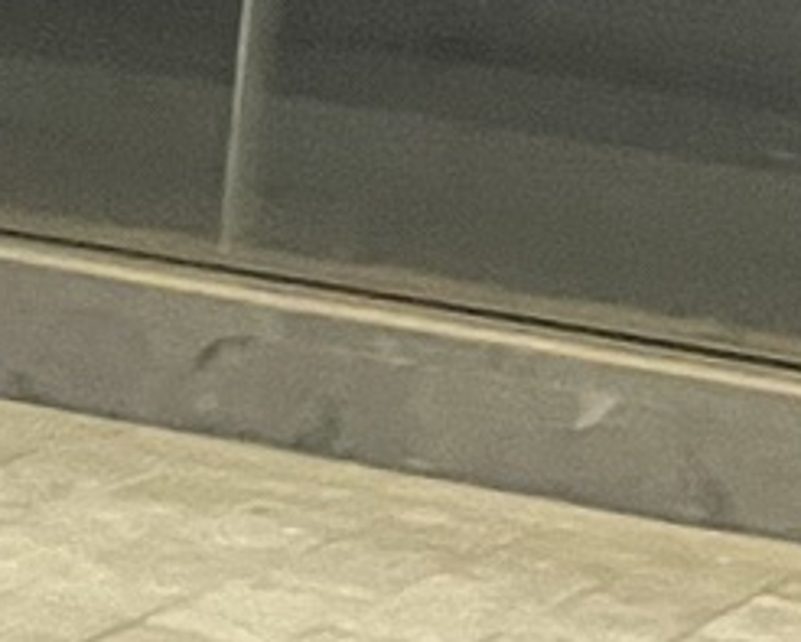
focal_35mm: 206
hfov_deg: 9.3
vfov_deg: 7.1
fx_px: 4885
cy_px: -919
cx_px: 55
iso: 640
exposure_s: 1/25
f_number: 1.6
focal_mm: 4.2
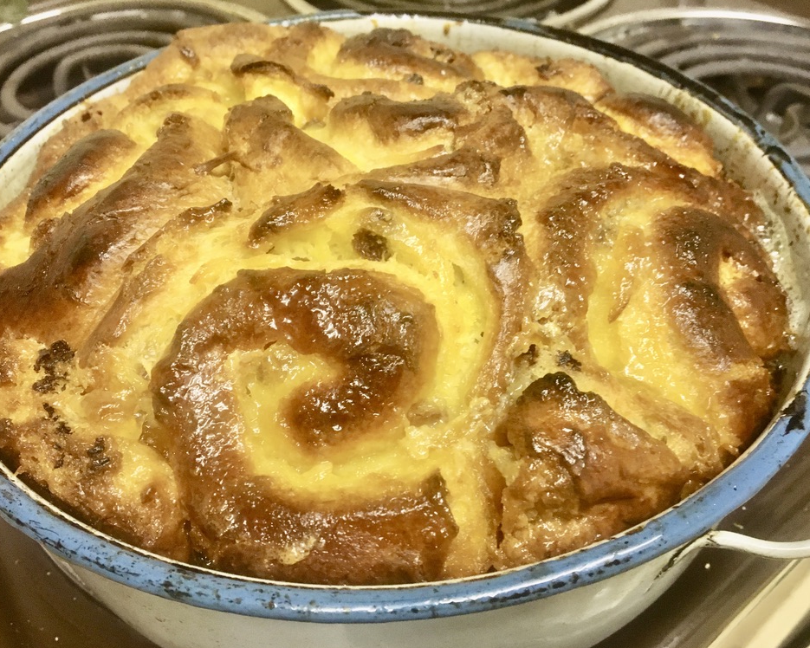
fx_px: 743
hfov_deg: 57.2
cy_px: 332
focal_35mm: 31
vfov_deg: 47.1
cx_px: 408
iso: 250
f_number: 2.2
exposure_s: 1/33
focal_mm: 4.15
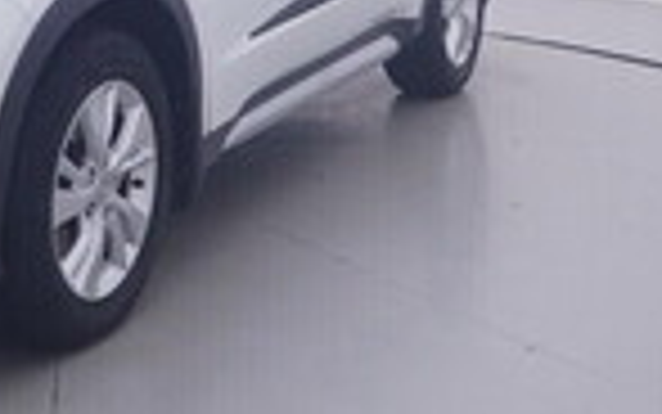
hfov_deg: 23.5
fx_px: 1551
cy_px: -160
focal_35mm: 86
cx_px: 83
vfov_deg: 14.4
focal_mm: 15
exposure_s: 1/80
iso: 200
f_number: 5
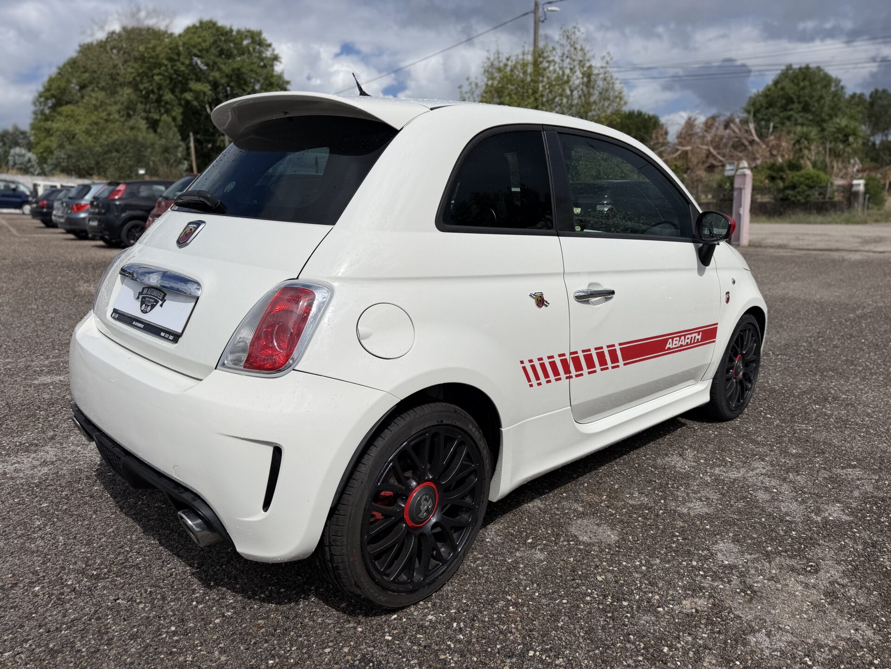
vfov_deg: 56.8
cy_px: 334
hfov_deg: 71.6
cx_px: 446
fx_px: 618
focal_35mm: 24
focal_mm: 6.76
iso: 80
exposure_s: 1/22727
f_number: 1.78
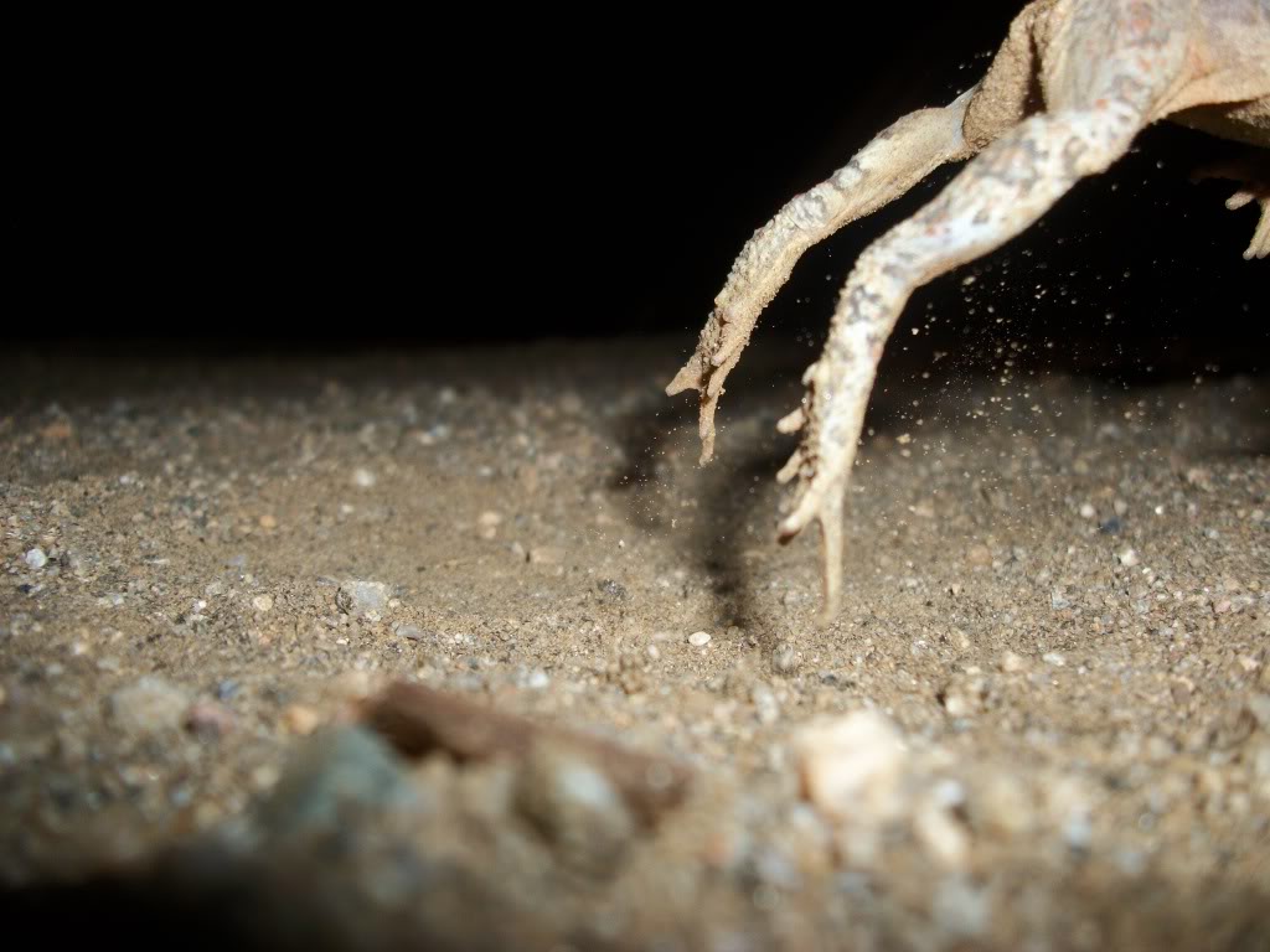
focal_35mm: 32
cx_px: 635
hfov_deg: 56.8
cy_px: 476
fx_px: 1174
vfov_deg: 44.2
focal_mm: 5.7
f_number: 2.9
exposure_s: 1/30
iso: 80
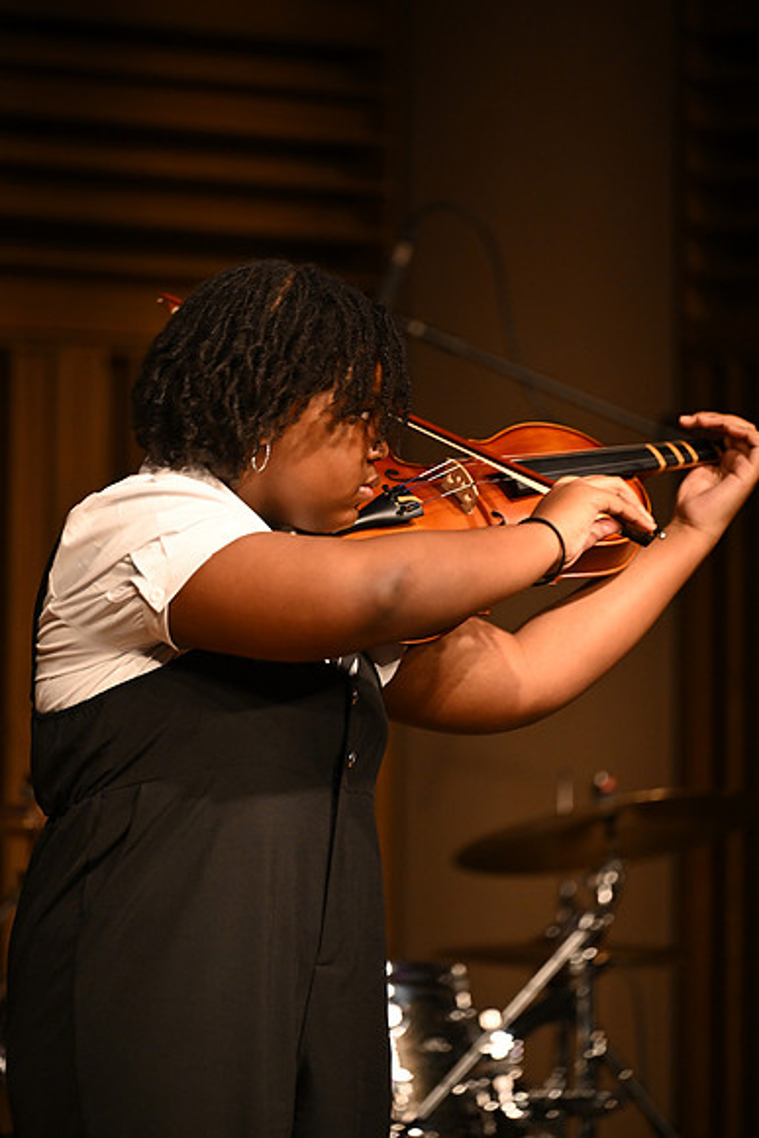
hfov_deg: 6.9
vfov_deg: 10.3
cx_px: 380
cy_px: 569
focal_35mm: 200
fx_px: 6321
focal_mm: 200
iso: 2500
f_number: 2.8
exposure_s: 1/400
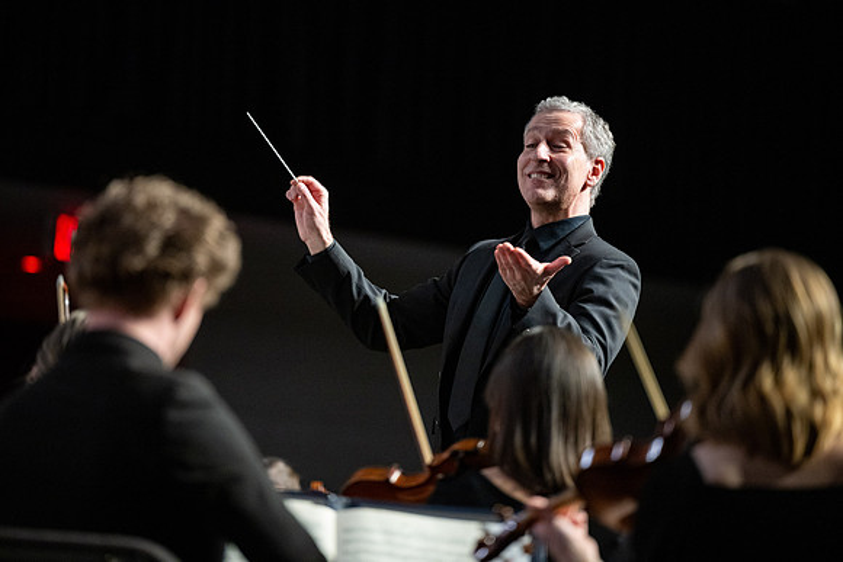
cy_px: 281
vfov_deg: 6.9
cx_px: 422
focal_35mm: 200
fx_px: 4684
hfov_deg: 10.3
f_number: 2.8
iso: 2000
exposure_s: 1/400
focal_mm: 200
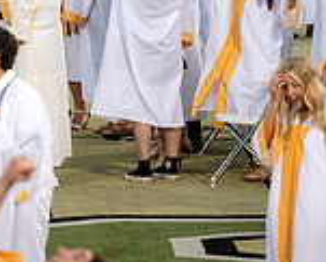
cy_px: -98
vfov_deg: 2.0
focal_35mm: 768
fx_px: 7415
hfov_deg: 2.5
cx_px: -33
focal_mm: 200
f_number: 2.8
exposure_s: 1/500
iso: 640
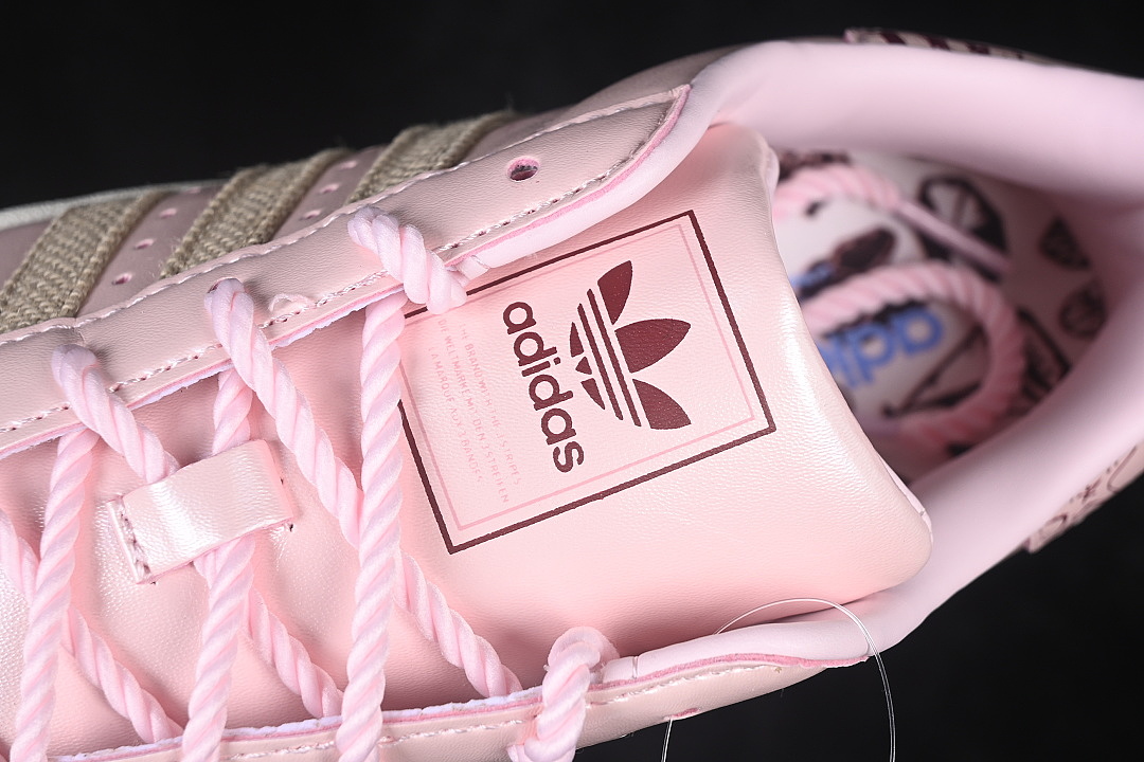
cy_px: 381
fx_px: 2383
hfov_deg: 27.0
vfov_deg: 18.2
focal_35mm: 75
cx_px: 572
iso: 160
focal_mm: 50
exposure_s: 1/80
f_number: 7.1
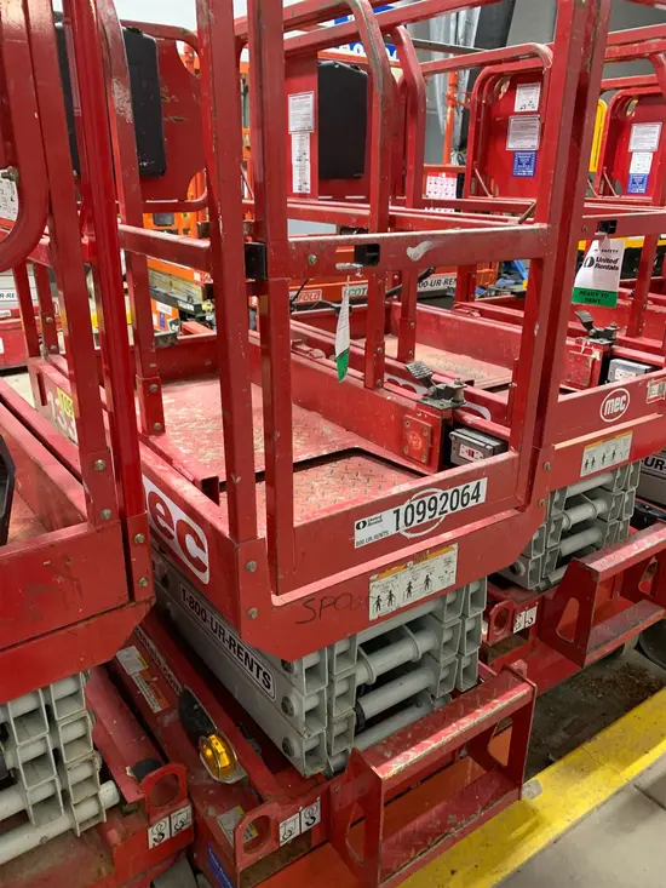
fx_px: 667
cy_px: 444
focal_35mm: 26
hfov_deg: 53.1
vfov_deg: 67.3
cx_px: 333
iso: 400
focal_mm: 4.25
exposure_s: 1/53
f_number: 1.8
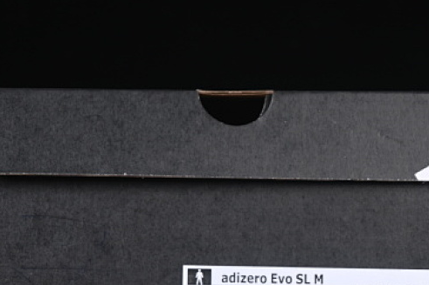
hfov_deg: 12.5
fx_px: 1965
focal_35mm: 165
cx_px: 242
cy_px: 190
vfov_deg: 8.3
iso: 160
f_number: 6.3
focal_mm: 50
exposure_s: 1/60
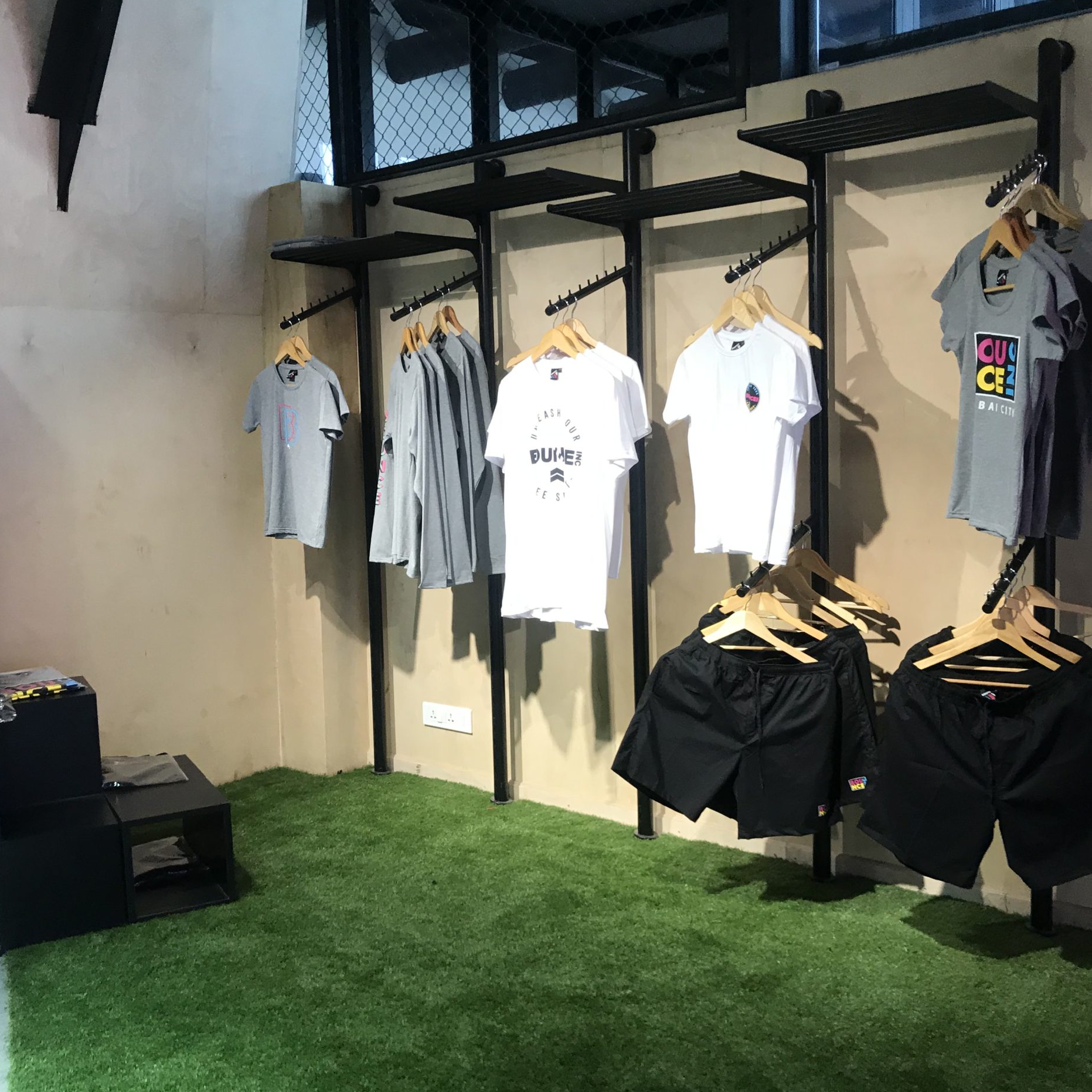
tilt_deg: -4.6
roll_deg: +1.6
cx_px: 508
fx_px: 1213
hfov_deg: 48.4
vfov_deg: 48.5
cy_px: 546
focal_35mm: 34
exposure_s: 1/33
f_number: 1.8
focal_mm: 3.99
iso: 32
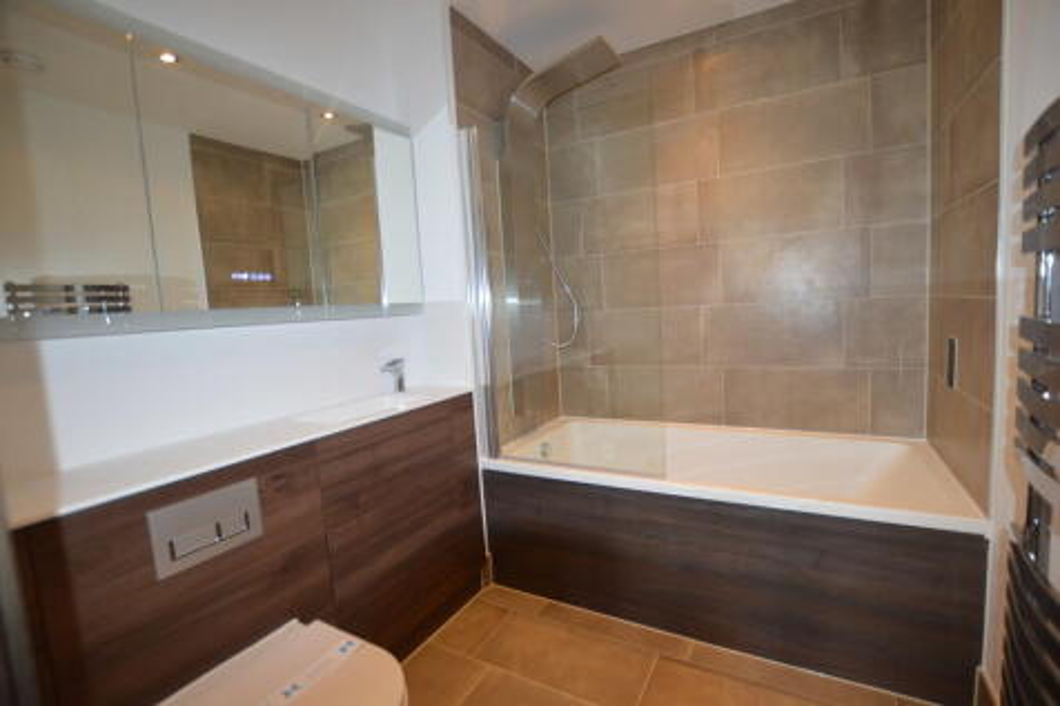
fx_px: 441
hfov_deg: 100.4
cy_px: 353
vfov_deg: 77.3
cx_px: 530
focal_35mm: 15
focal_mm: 10
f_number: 3.5
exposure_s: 1/60
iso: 400
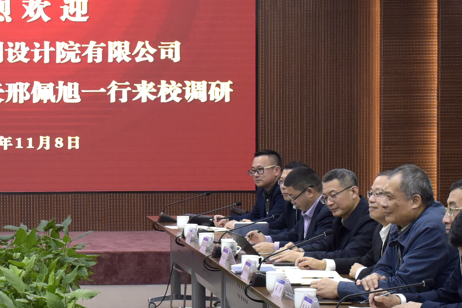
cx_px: -17
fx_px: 1501
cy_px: 168
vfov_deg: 11.7
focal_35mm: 117
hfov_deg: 17.0
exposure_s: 1/200
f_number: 5.6
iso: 1600
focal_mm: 31
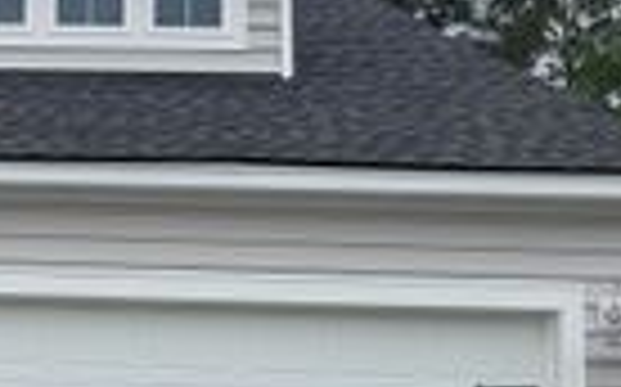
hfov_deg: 19.1
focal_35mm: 92
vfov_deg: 14.2
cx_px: -369
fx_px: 1556
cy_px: 227
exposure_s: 1/3759
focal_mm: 6.76
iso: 80
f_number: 1.78
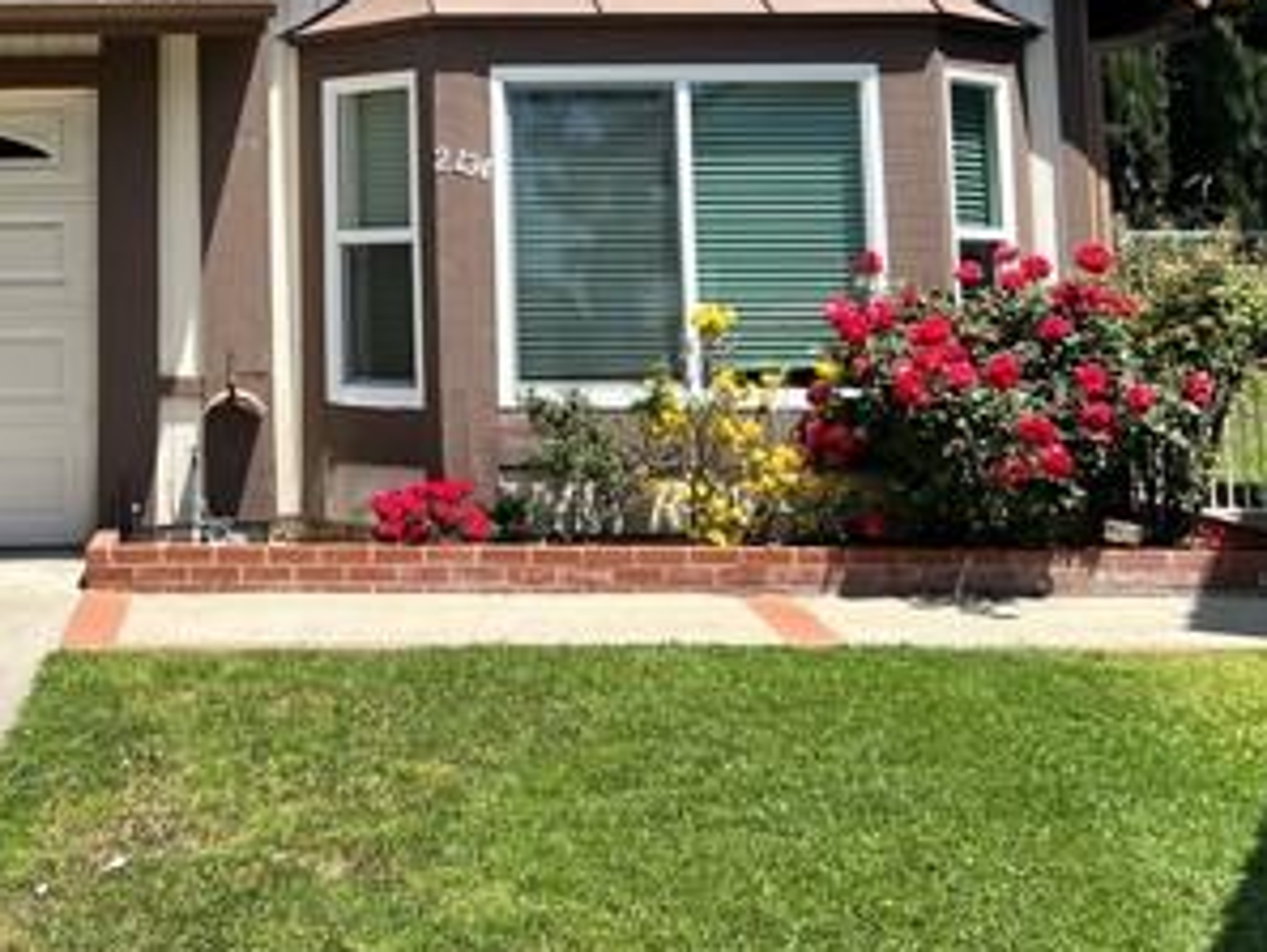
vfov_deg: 25.0
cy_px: 13
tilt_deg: +8.3
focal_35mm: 56
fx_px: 2051
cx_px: 201
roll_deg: +0.2
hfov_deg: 33.1
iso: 50
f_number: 1.5
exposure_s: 1/2915
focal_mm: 5.7
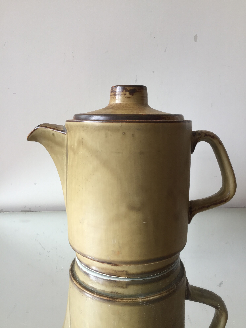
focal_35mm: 29
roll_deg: +0.0
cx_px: 123
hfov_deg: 48.2
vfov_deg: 61.7
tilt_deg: -10.6
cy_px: 164
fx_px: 275
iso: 40
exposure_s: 1/33
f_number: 2.2
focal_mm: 4.15
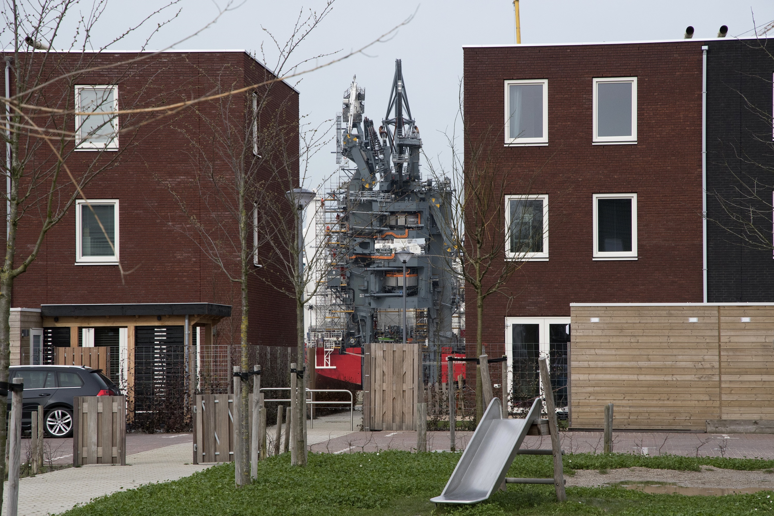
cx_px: 387
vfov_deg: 11.4
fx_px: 2579
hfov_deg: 17.1
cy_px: 258
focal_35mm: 120
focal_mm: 80
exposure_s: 1/1600
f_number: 8
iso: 800
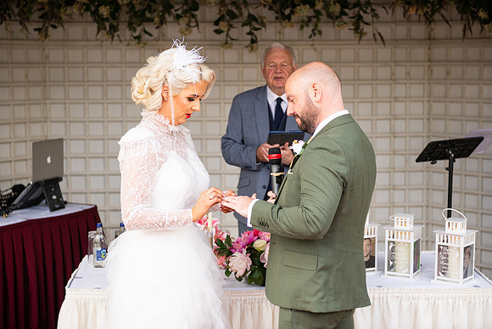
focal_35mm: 70
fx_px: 957
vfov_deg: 19.5
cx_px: 246
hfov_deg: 28.8
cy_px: 164
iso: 100
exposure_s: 1/160
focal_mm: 70
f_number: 3.5
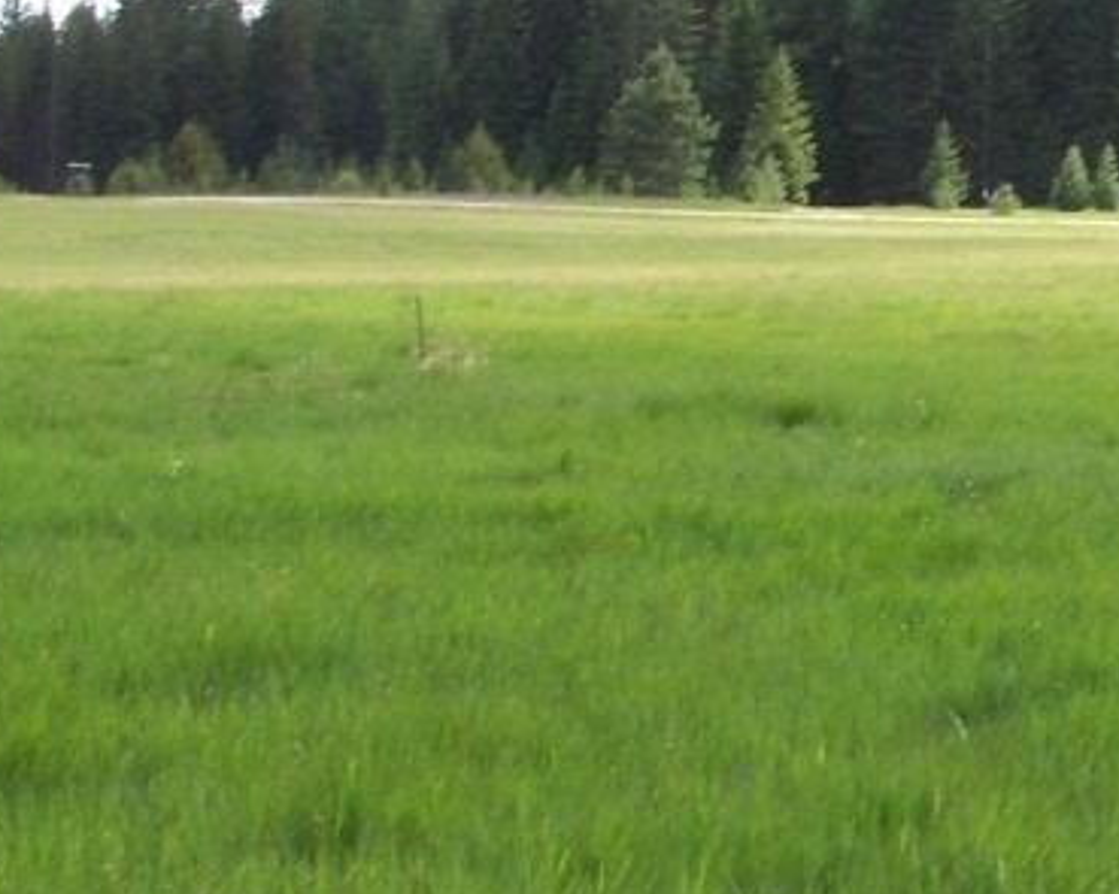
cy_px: 230
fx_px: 4039
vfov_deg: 12.6
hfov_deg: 15.8
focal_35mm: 122
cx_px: 682
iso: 64
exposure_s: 1/125
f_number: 5.6
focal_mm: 5.85
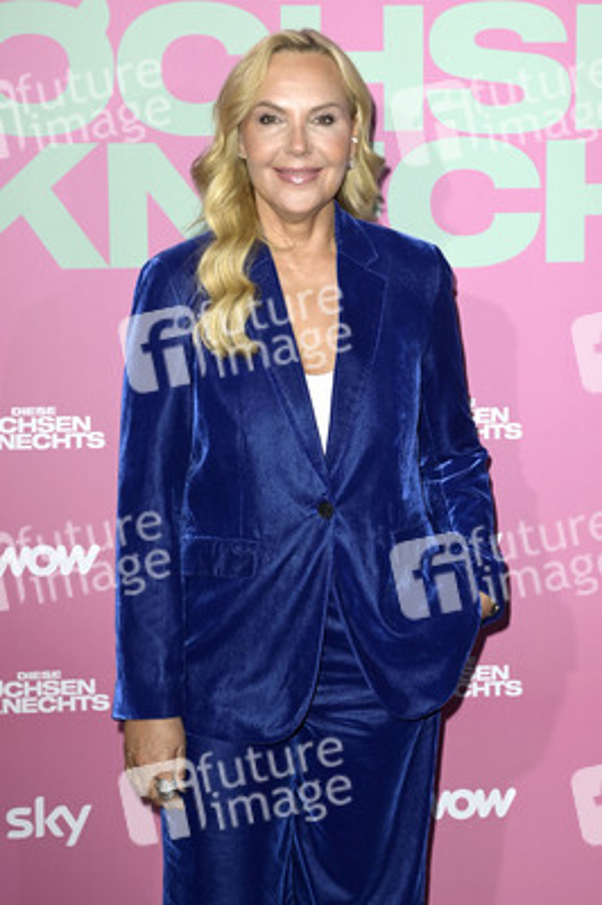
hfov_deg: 20.6
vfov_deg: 30.5
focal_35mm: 66
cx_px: 301
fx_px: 1658
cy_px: 452
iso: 400
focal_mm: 66
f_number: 5.6
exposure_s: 1/250
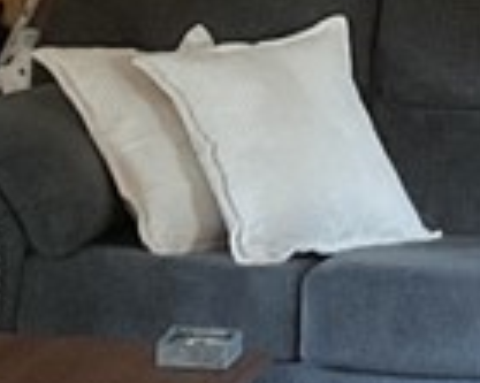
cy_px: -173
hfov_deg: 9.3
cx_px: 176
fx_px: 2953
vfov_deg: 7.3
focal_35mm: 208
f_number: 1.8
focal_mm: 3
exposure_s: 1/40
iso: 250
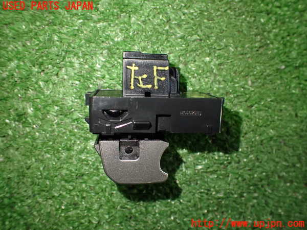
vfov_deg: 46.8
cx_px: 154
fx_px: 266
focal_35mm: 30
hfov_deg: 60.0
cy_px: 115
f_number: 2.3
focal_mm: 5.4
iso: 640
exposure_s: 1/125
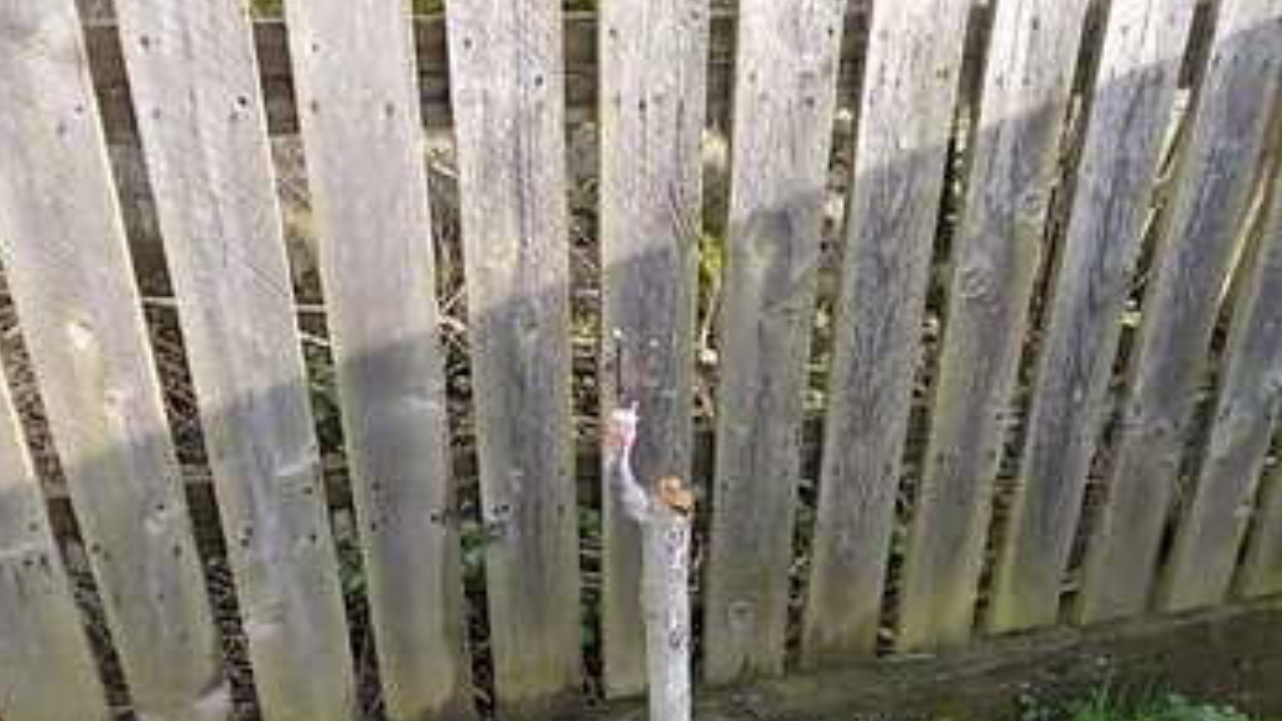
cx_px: 635
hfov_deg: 62.6
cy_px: 400
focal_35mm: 31
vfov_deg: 37.7
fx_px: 1054
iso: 80
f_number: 2.7
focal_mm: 4
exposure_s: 1/100
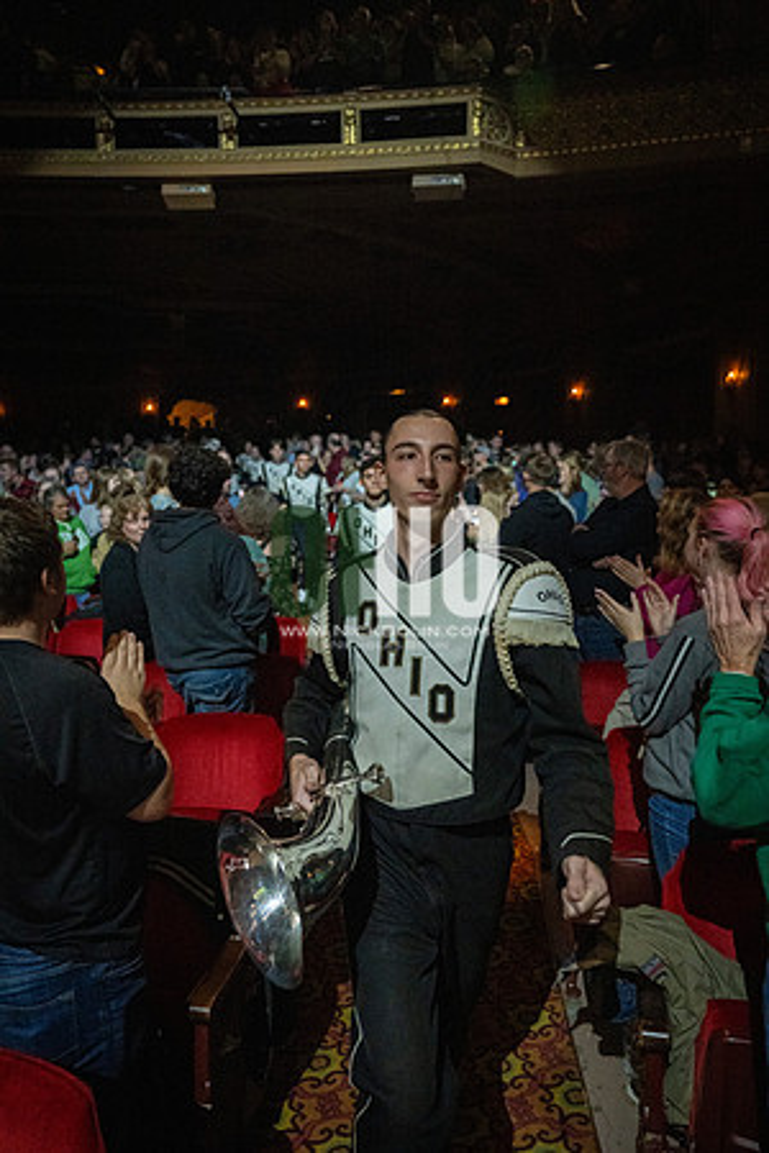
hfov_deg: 51.3
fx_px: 801
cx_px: 384
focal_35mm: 25
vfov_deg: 71.5
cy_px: 576
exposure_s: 1/500
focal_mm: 25
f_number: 2.8
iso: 12800
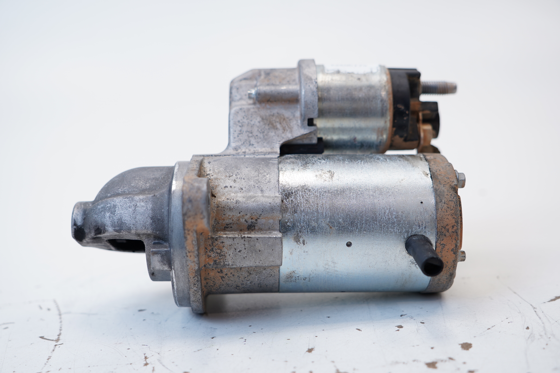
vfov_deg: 28.1
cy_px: 186
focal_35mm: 48
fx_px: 747
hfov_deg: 41.1
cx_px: 280
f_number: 3.2
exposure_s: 1/80
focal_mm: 32
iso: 100
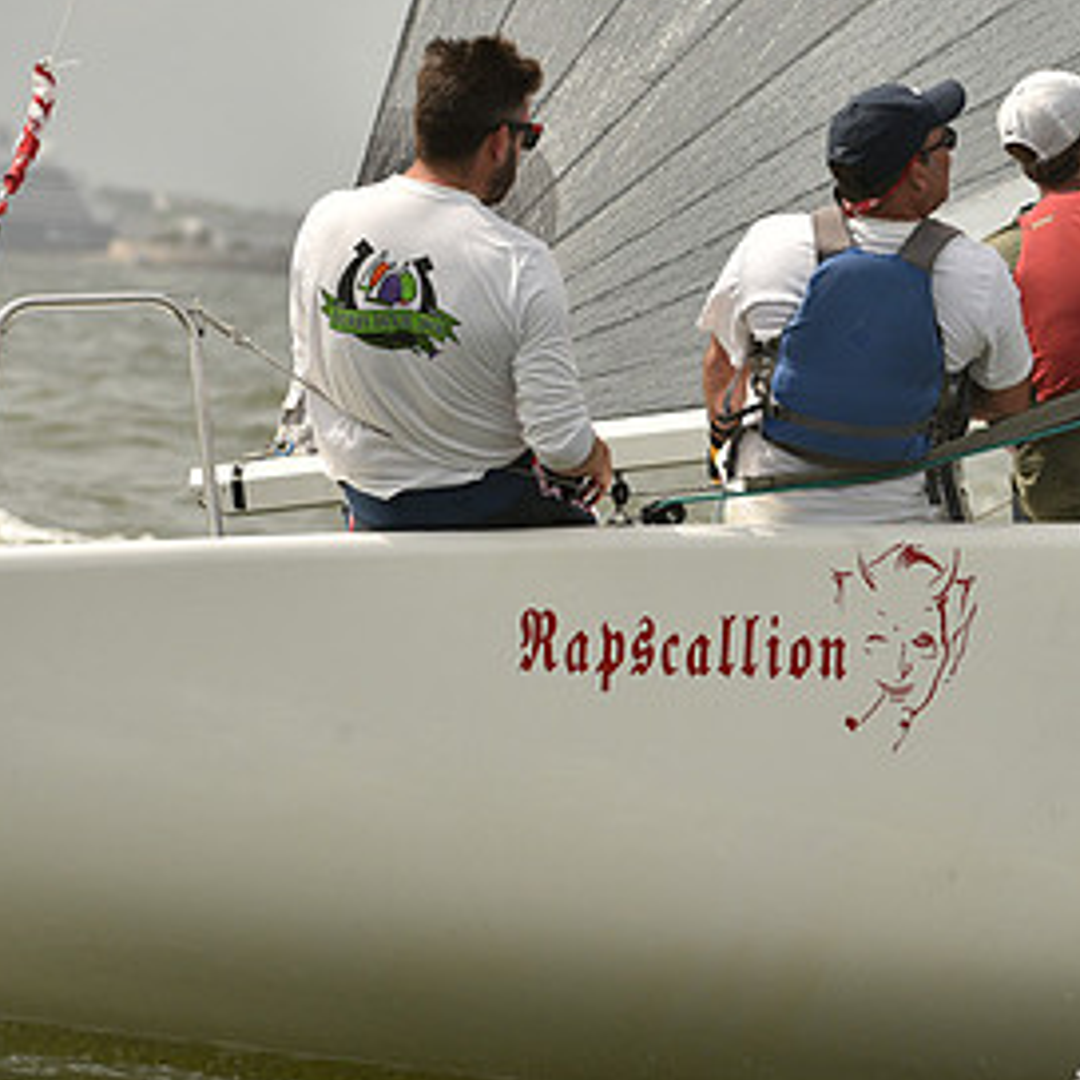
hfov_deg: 4.8
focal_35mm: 362
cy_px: 522
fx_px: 12778
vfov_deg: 4.8
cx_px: 973
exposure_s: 1/1600
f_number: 7.1
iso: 320
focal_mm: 200
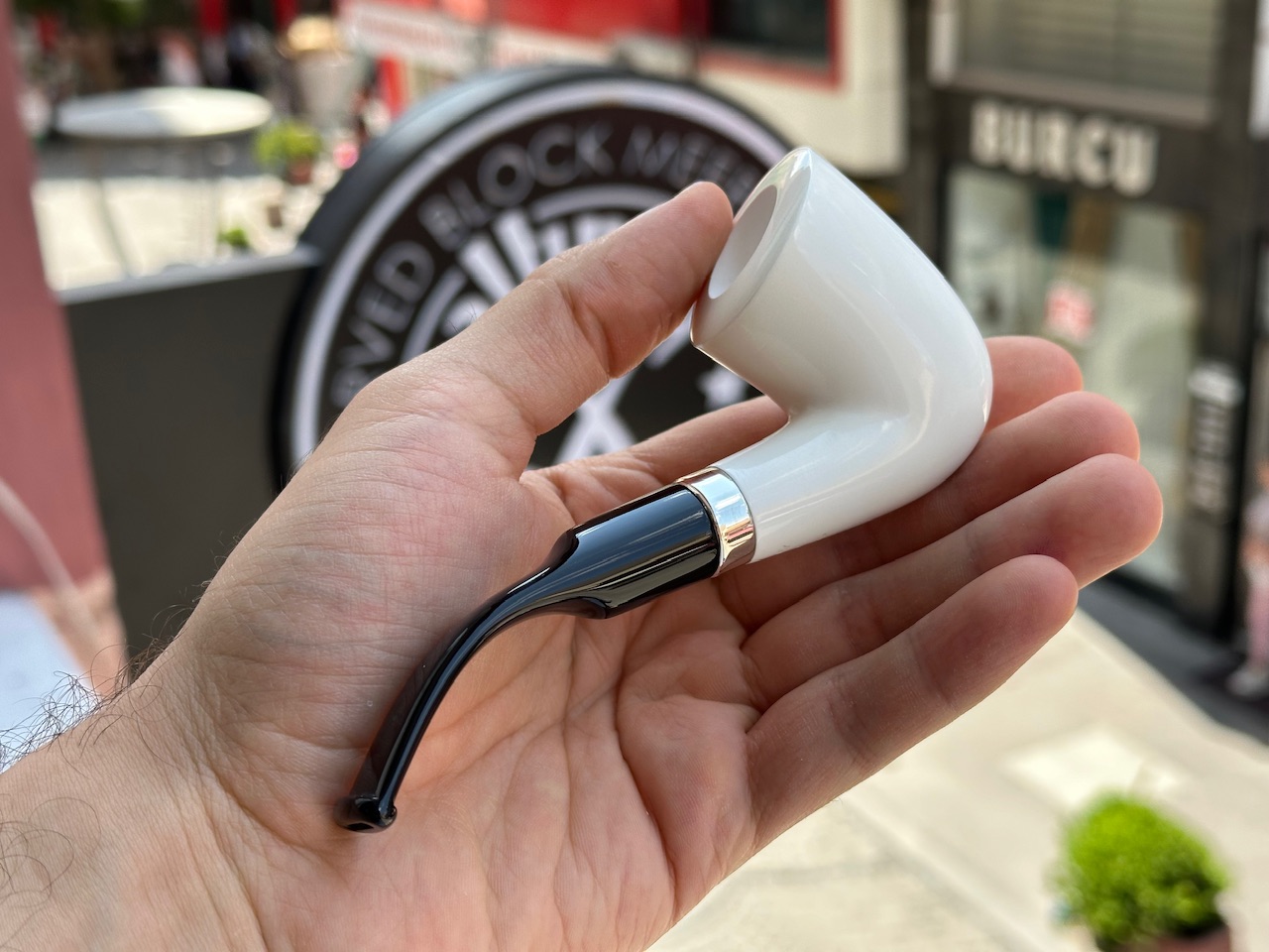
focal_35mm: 48
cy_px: 476
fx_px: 1760
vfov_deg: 30.3
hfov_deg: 39.7
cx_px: 634
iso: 64
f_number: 1.78
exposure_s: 1/872
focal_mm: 6.86
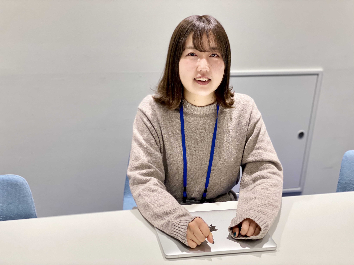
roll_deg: -4.5
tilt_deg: -21.0
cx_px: 177
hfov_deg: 36.8
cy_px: 132
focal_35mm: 52
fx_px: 532
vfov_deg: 28.0
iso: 160
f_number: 2
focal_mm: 6
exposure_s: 1/100
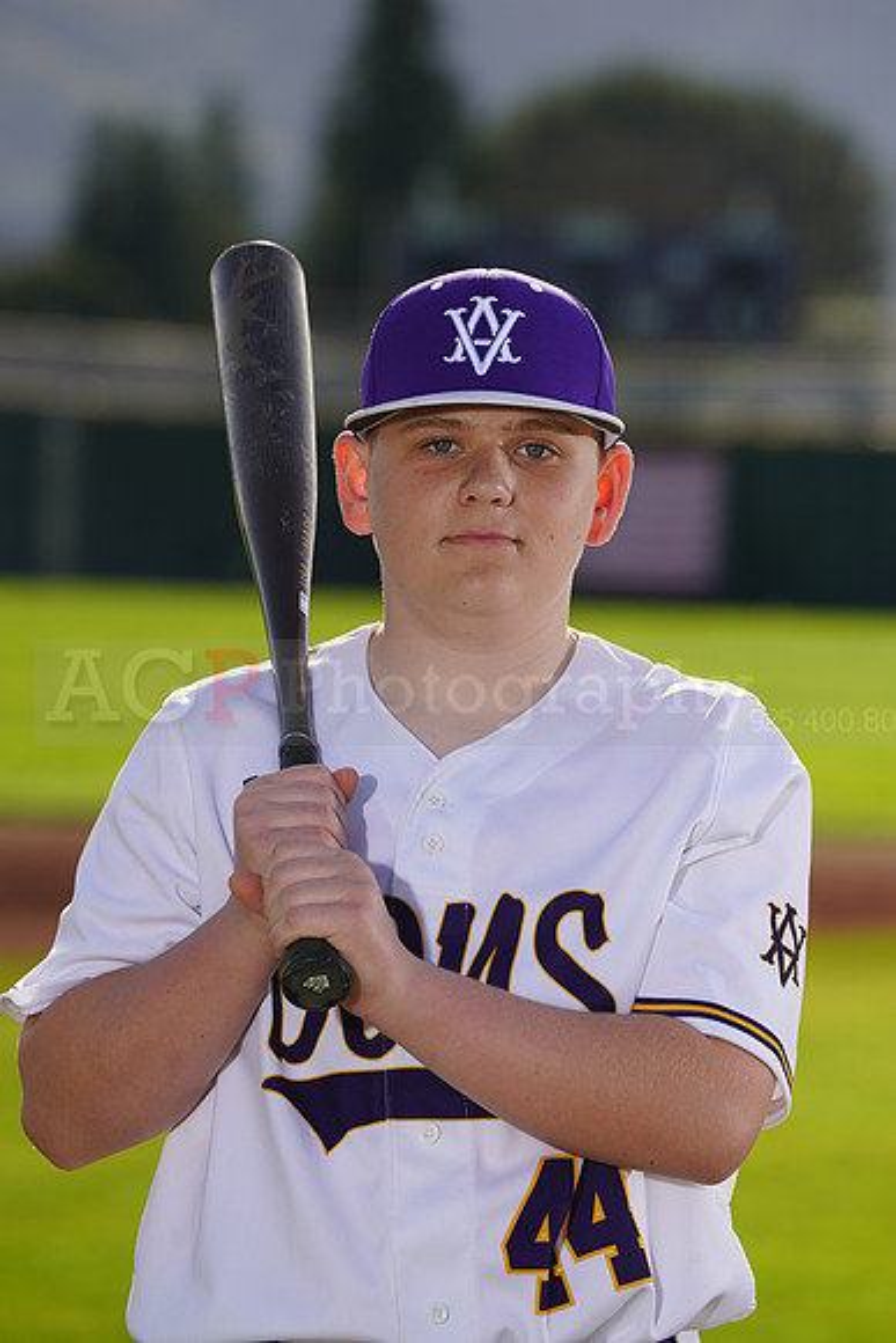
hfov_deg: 5.1
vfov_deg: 7.6
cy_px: 672
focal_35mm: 271
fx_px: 10111
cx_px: 448
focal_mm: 271
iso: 100
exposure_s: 1/250
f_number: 8
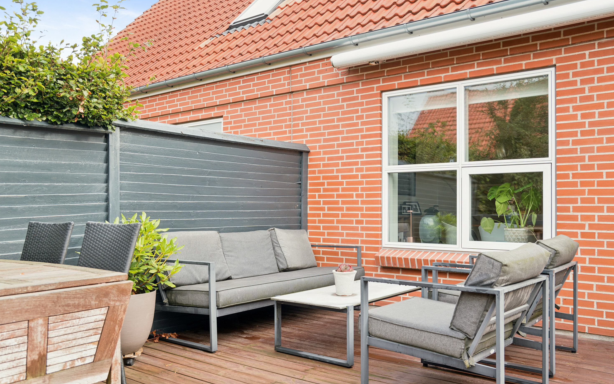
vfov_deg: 41.8
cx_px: 306
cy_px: 196
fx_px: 502
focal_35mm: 30
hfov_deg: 62.9
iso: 250
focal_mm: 29
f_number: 4
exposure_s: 1/160
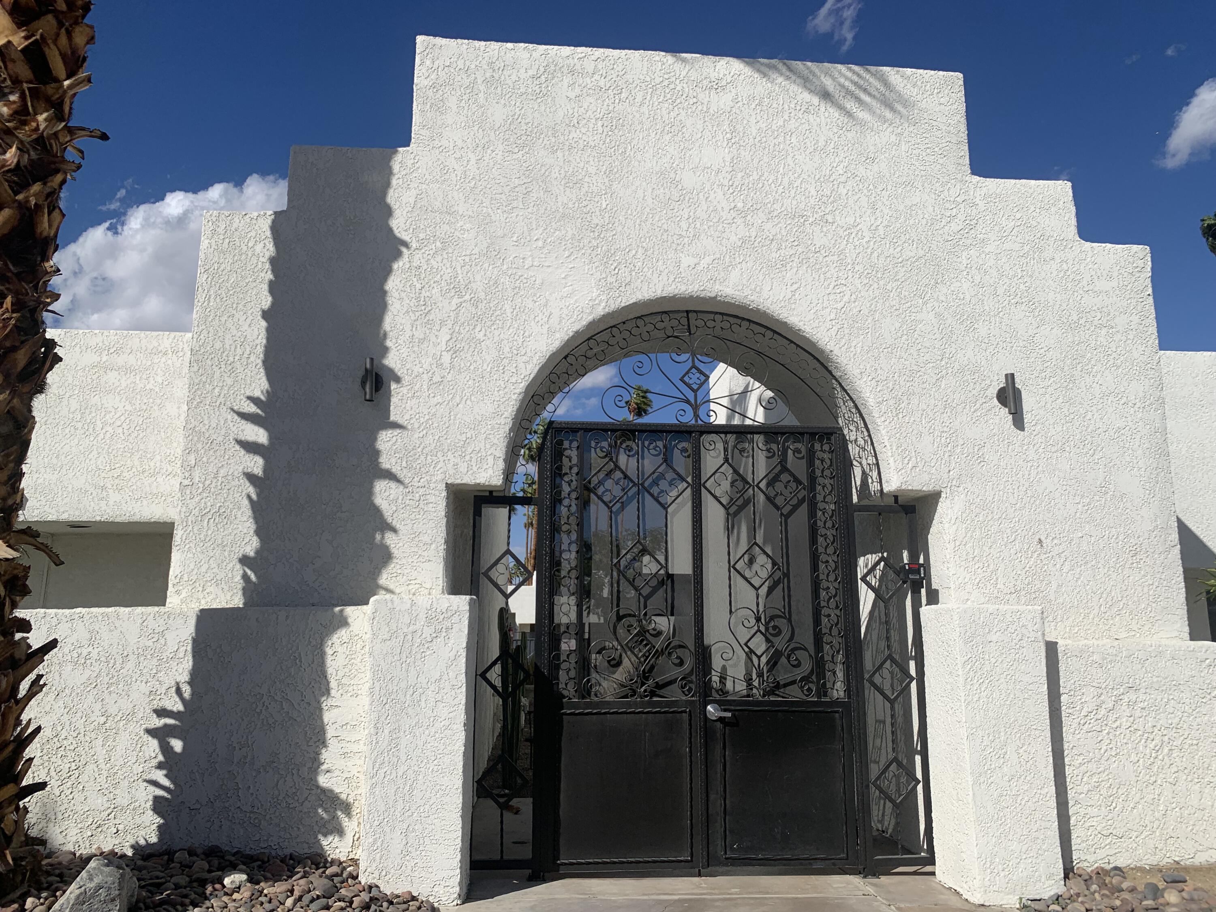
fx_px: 913
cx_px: 608
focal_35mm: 26
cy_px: 456
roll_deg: -2.1
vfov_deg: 53.1
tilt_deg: +10.5
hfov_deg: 67.3
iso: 25
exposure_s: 1/5714
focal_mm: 4.25
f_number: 1.8
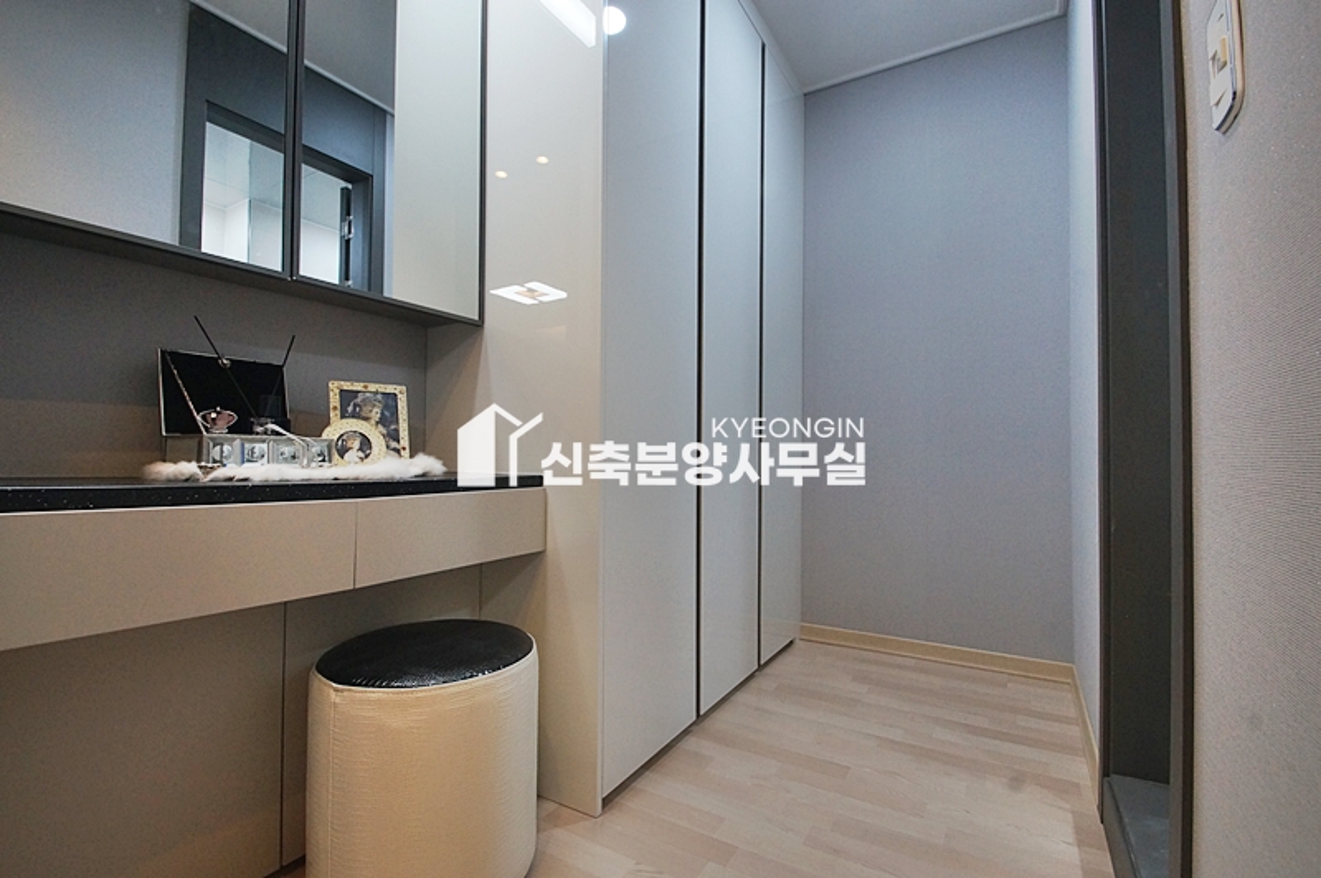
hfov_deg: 95.0
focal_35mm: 16
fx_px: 605
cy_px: 439
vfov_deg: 72.0
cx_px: 660
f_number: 9
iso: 800
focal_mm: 11
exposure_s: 1/30
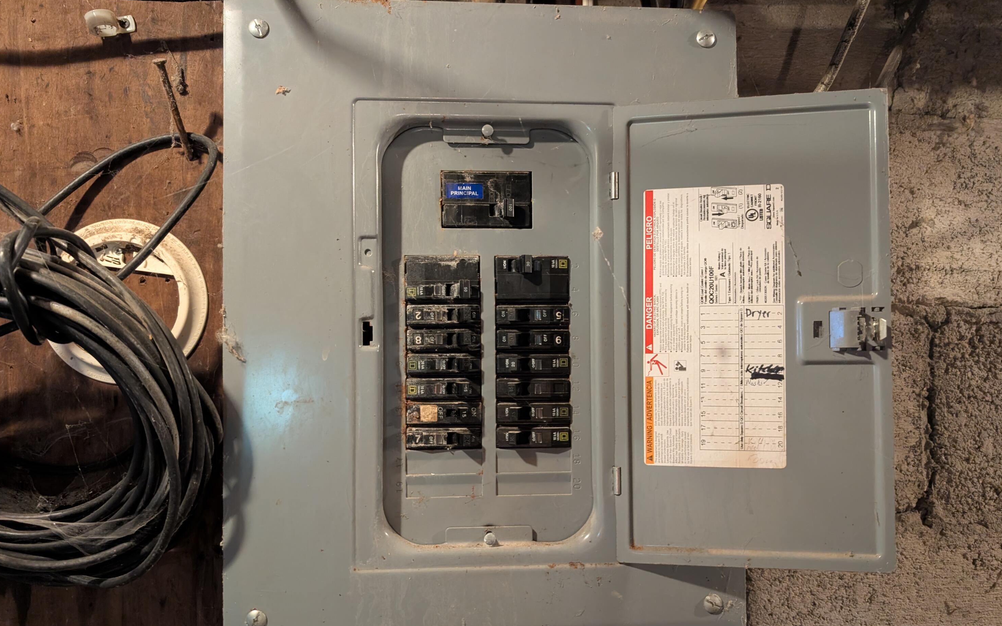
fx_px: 710
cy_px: 361
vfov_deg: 47.4
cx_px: 497
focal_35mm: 26
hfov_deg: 70.4
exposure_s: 1/40
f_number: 1.68
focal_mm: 6.9
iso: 1255
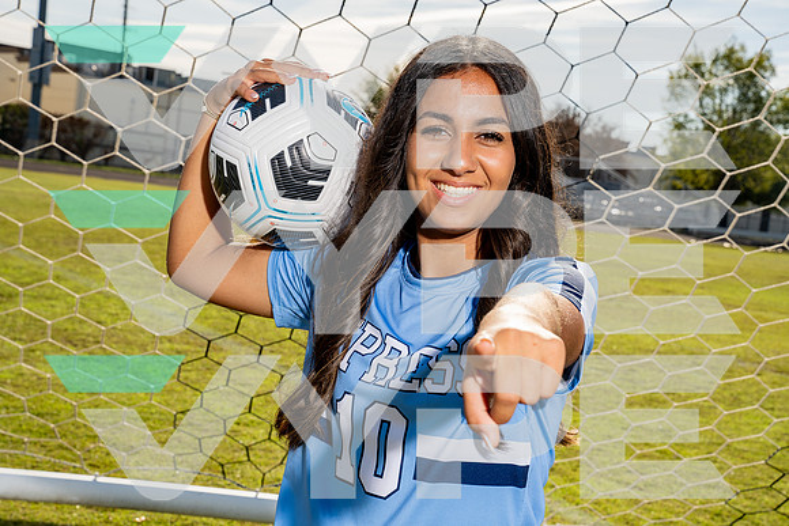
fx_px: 1425
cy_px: 263
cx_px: 394
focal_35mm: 65
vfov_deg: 20.9
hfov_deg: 31.0
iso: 200
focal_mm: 65
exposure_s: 1/250
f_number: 11
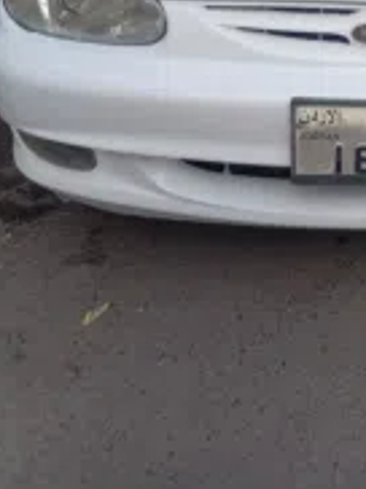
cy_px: -42
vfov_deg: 31.3
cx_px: 388
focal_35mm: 55
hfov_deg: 24.9
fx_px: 777
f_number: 1.8
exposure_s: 1/430
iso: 101
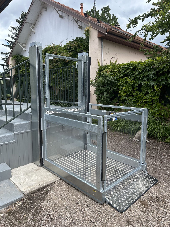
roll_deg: -1.3
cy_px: 114
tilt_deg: -1.5
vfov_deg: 67.3
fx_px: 170
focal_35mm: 26
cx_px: 85
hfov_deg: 53.1
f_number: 1.5
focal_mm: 5.7
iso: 50
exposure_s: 1/1972
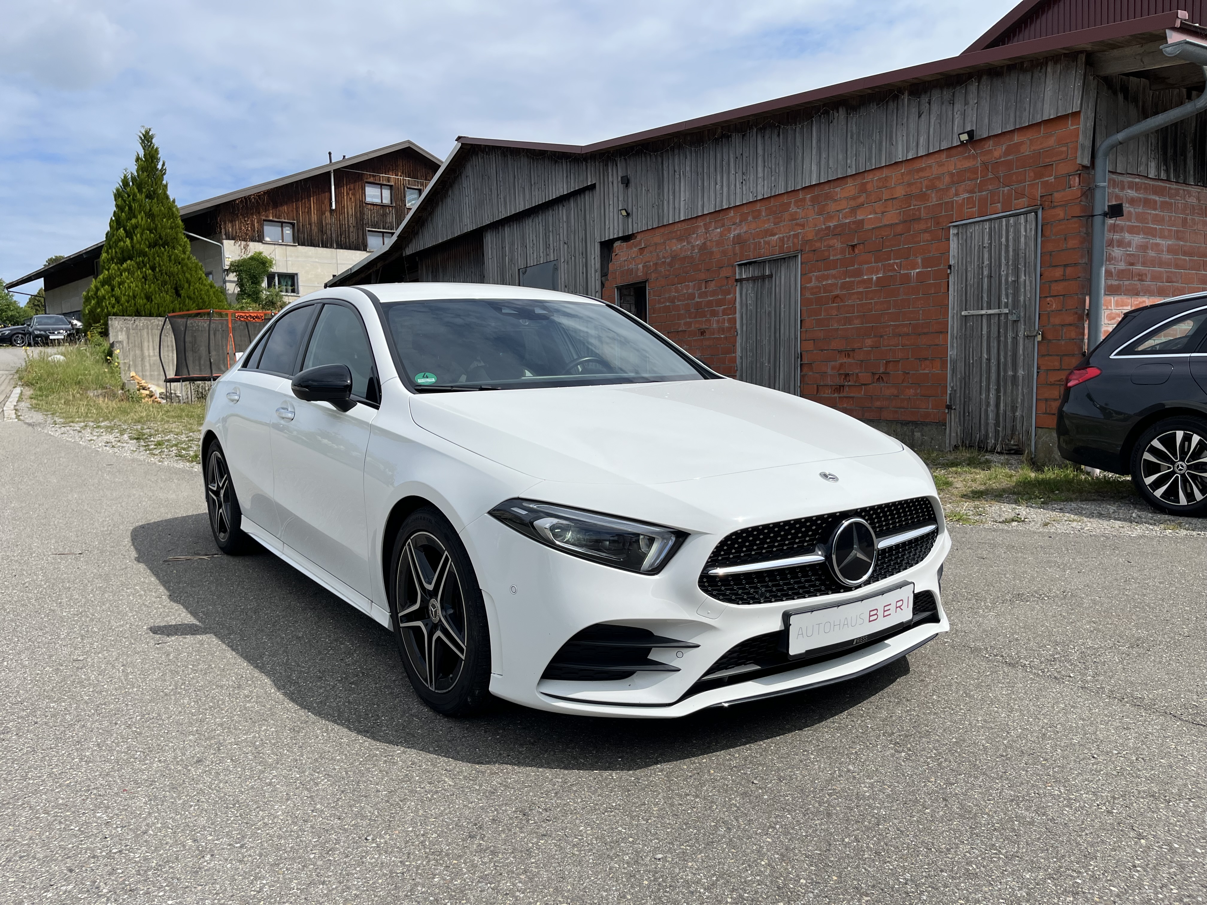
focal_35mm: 26
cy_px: 452
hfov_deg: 67.3
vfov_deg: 53.1
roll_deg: +1.2
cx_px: 604
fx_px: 907
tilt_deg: -5.6
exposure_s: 1/5556
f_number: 1.6
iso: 50
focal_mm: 5.1
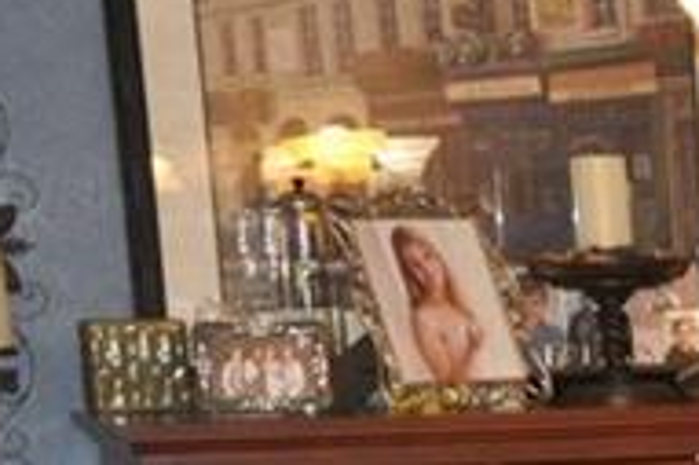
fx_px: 4055
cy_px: 925
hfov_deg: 8.8
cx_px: 1738
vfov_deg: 6.4
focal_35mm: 209
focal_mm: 26
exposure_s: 1/60
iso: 800
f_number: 4
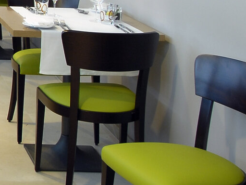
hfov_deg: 16.4
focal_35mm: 104
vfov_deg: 14.0
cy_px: 1
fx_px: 739
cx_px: -172
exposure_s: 1/2
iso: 100
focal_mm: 18
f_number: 5.6
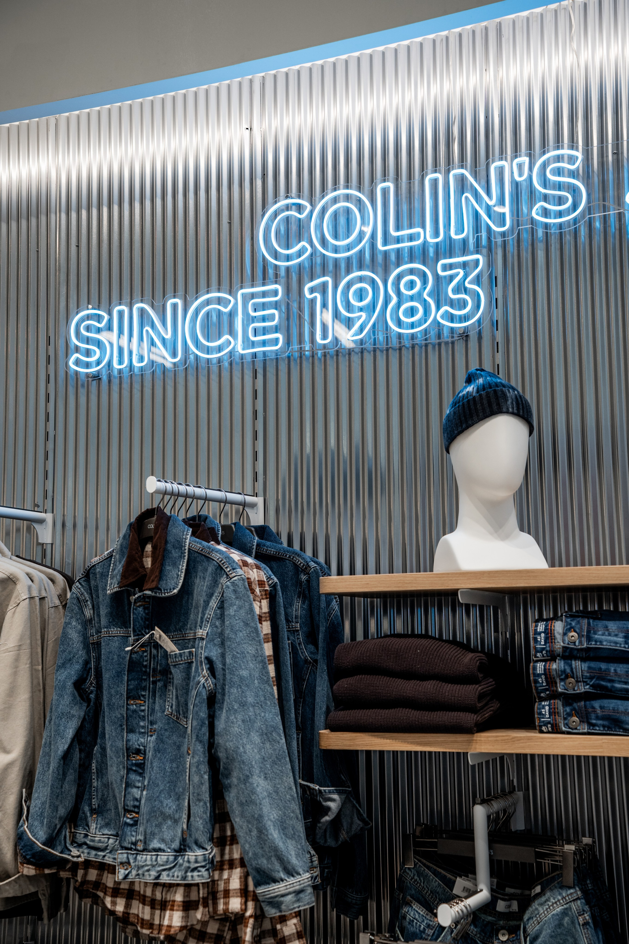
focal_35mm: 47
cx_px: 314
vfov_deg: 41.9
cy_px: 472
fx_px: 1232
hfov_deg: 28.6
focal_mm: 47
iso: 800
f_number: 4
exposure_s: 1/250
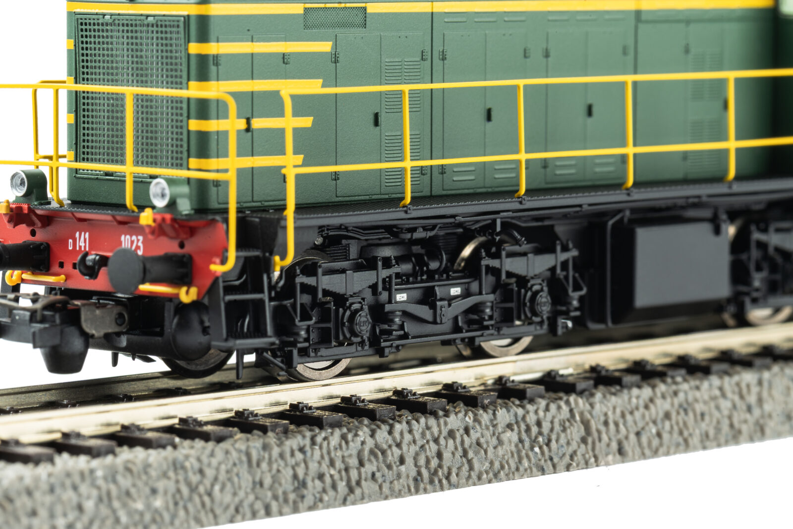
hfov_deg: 19.5
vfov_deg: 13.0
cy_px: 264
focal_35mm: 105
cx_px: 396
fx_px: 2313
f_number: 22
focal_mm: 105
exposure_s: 1/5
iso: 100
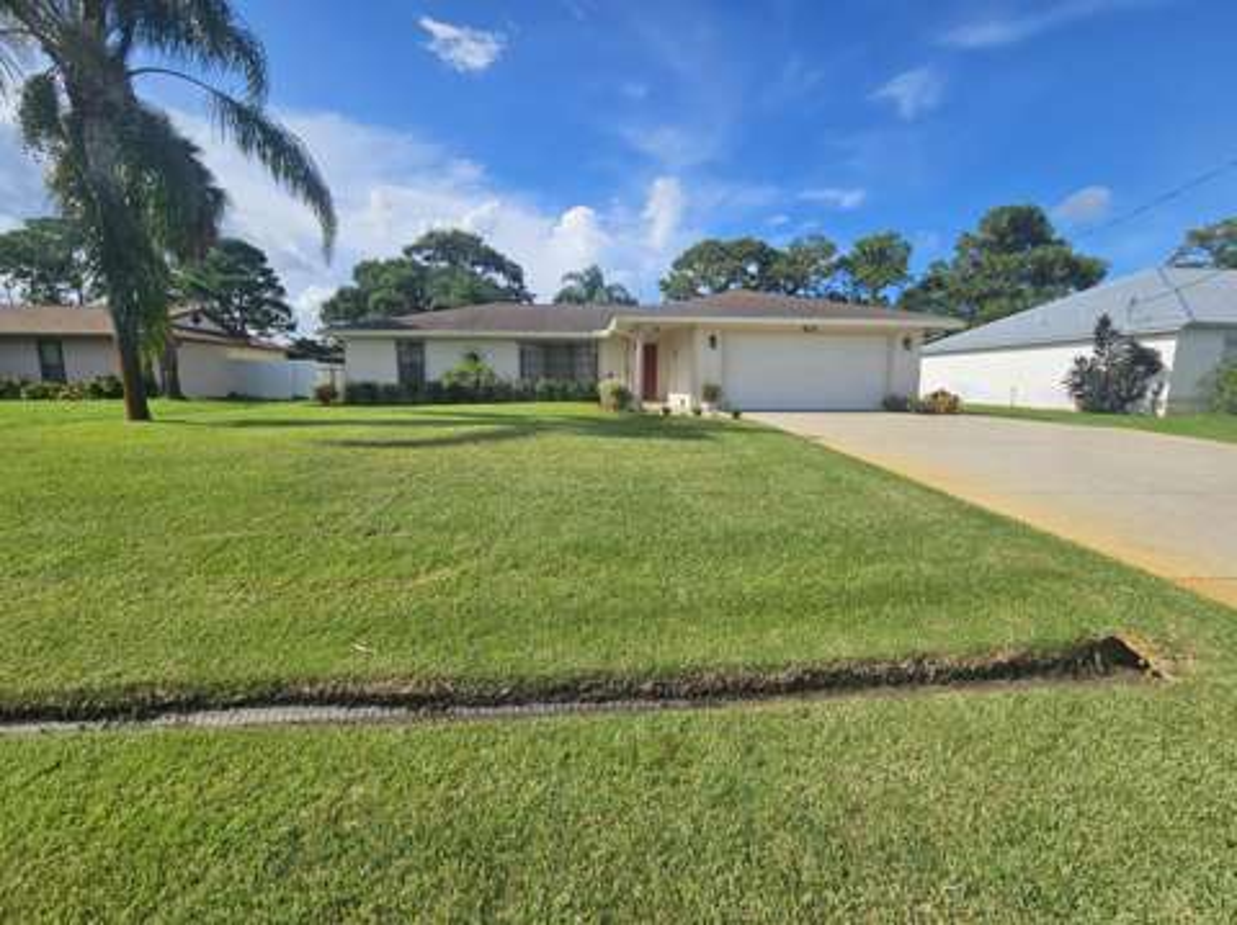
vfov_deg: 89.8
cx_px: 618
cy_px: 462
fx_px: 464
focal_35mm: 13
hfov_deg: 106.2
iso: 50
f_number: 2.2
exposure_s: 1/3409
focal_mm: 2.2
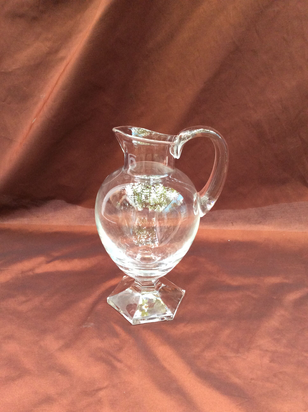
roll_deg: -0.2
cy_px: 206
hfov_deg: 44.1
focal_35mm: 32
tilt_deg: -26.4
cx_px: 154
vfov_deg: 56.9
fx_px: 381
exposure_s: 1/25
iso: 125
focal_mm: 3.3
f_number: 2.4
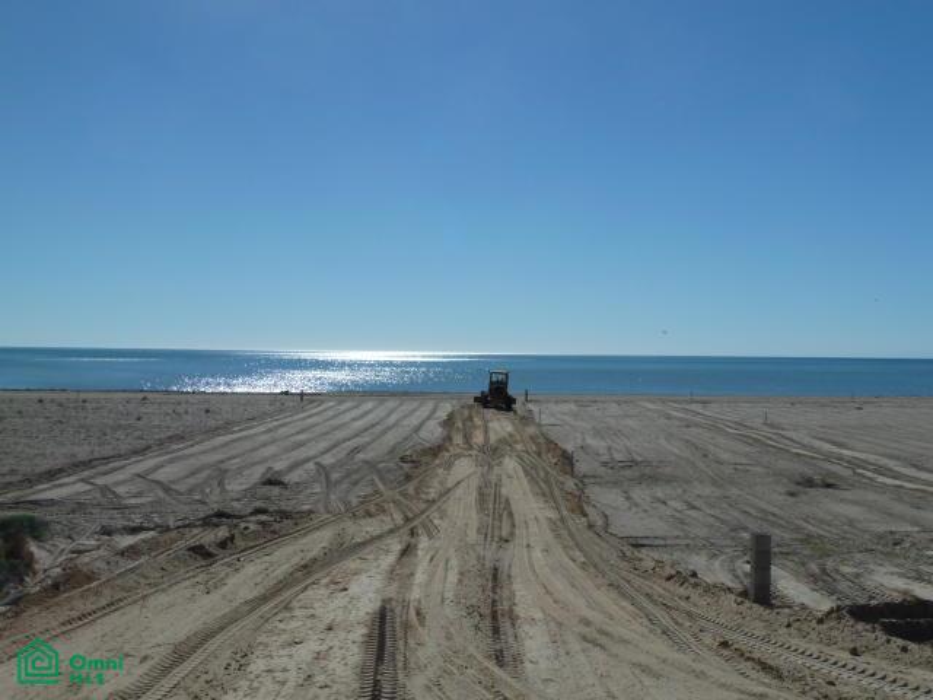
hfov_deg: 46.8
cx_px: 466
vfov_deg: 36.0
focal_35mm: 40
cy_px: 350
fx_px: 1078
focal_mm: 6.5
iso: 80
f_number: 6.3
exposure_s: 1/800
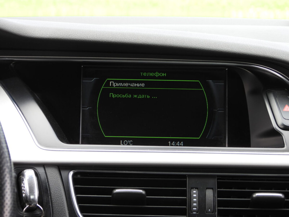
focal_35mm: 115
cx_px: 144
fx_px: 960
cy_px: 108
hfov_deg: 17.1
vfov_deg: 12.9
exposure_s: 1/60
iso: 100
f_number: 4
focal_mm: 20.7
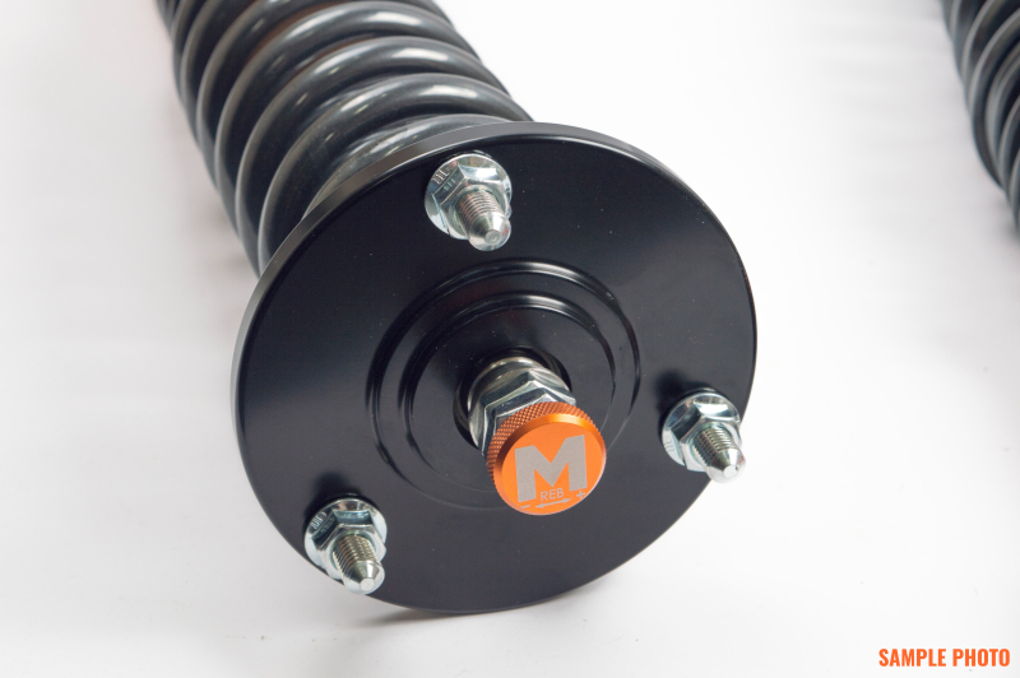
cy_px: 339
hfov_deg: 24.6
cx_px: 510
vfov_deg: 16.5
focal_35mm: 82
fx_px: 2336
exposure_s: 1/15
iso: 100
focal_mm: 55
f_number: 9
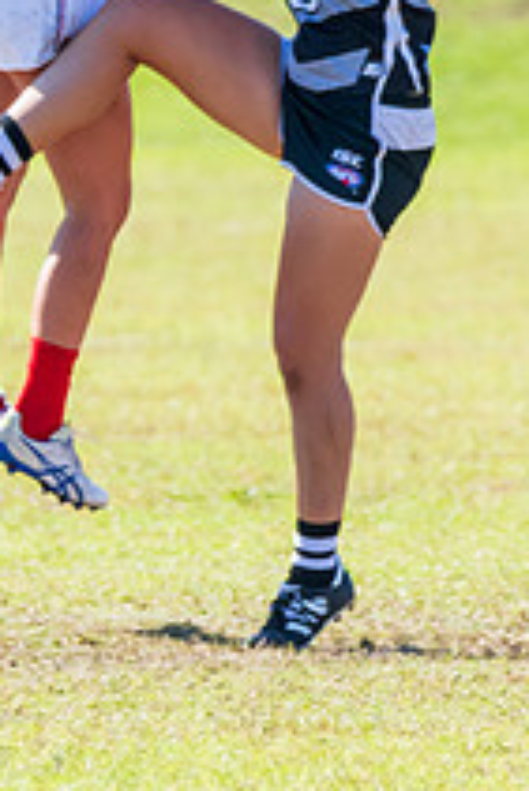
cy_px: 64
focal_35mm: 1660
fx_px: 36526
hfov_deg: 0.8
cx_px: -166
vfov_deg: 1.2
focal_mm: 400
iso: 800
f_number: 6.3
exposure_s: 1/2000
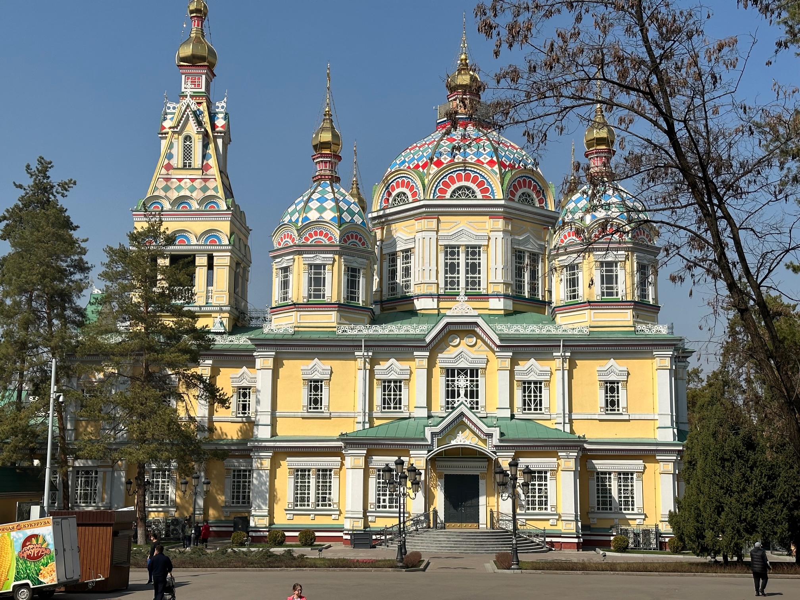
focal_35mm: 48
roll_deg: -0.3
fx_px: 1109
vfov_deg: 30.3
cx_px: 400
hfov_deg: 39.7
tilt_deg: +9.4
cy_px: 300
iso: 64
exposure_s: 1/7634
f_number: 1.78
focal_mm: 6.86
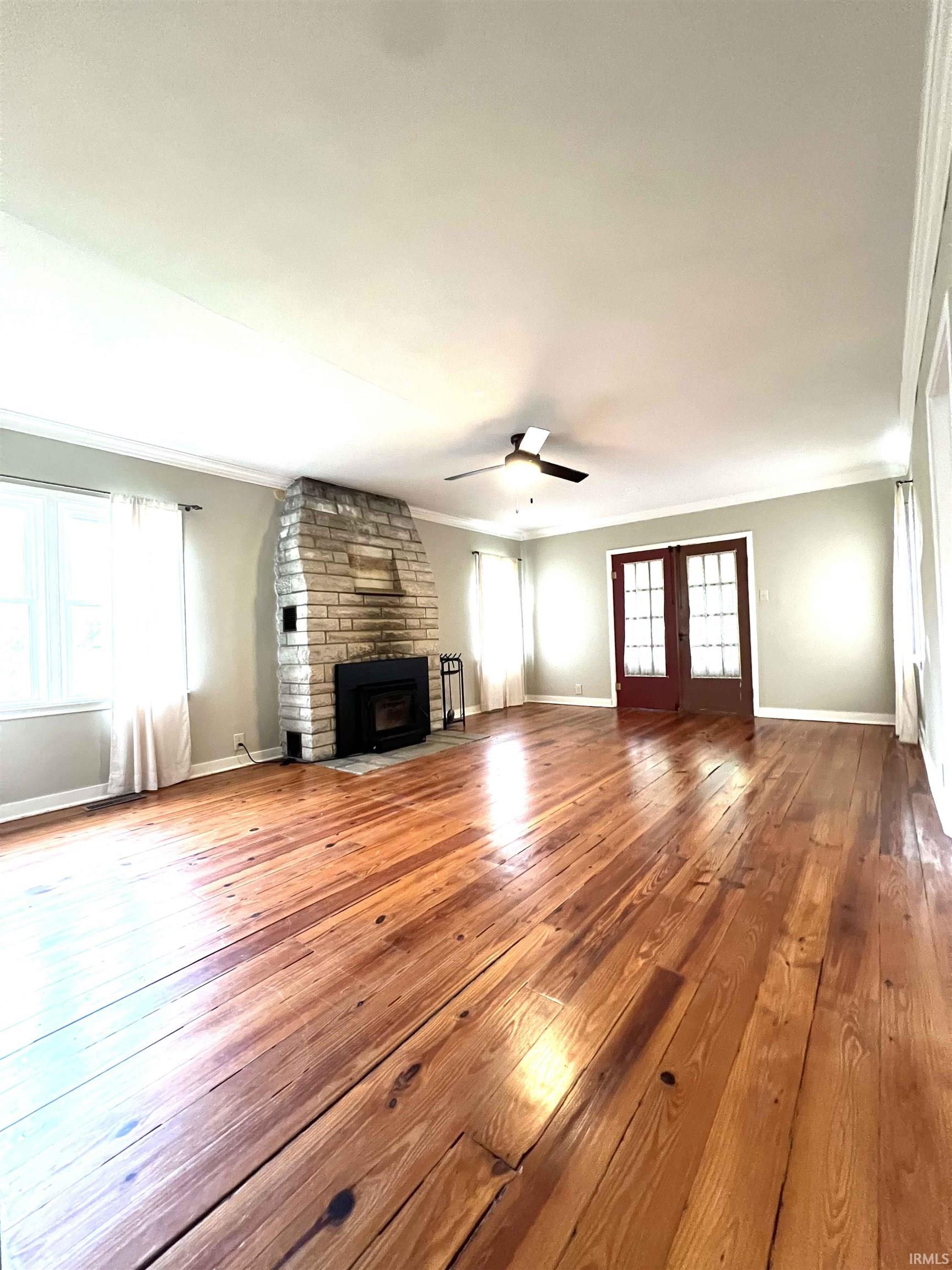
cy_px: 635
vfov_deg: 106.2
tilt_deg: +0.8
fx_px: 477
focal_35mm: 13
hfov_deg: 89.9
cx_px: 476
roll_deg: +2.9
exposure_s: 1/60
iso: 640
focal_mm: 1.57
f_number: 1.8
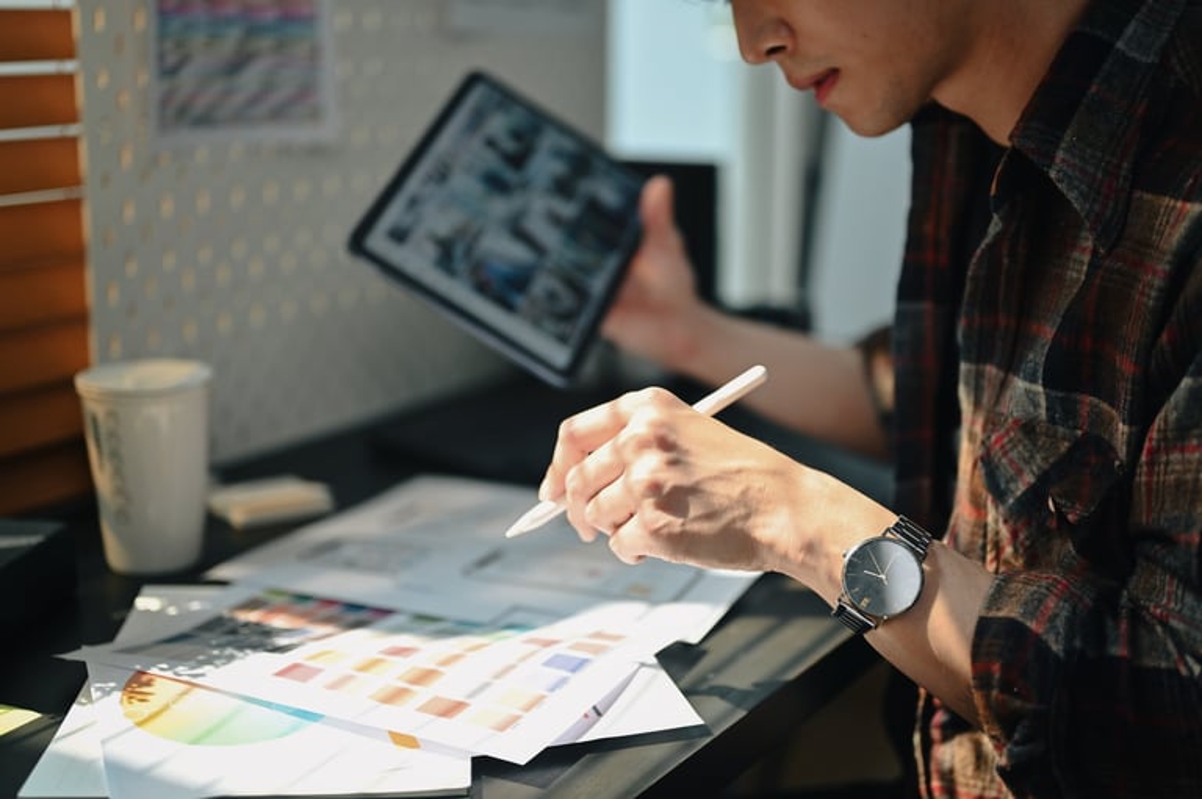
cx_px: 601
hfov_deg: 39.6
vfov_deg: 27.0
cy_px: 400
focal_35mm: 50
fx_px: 1668
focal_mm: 50
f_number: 1.8
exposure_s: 1/1250
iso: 500
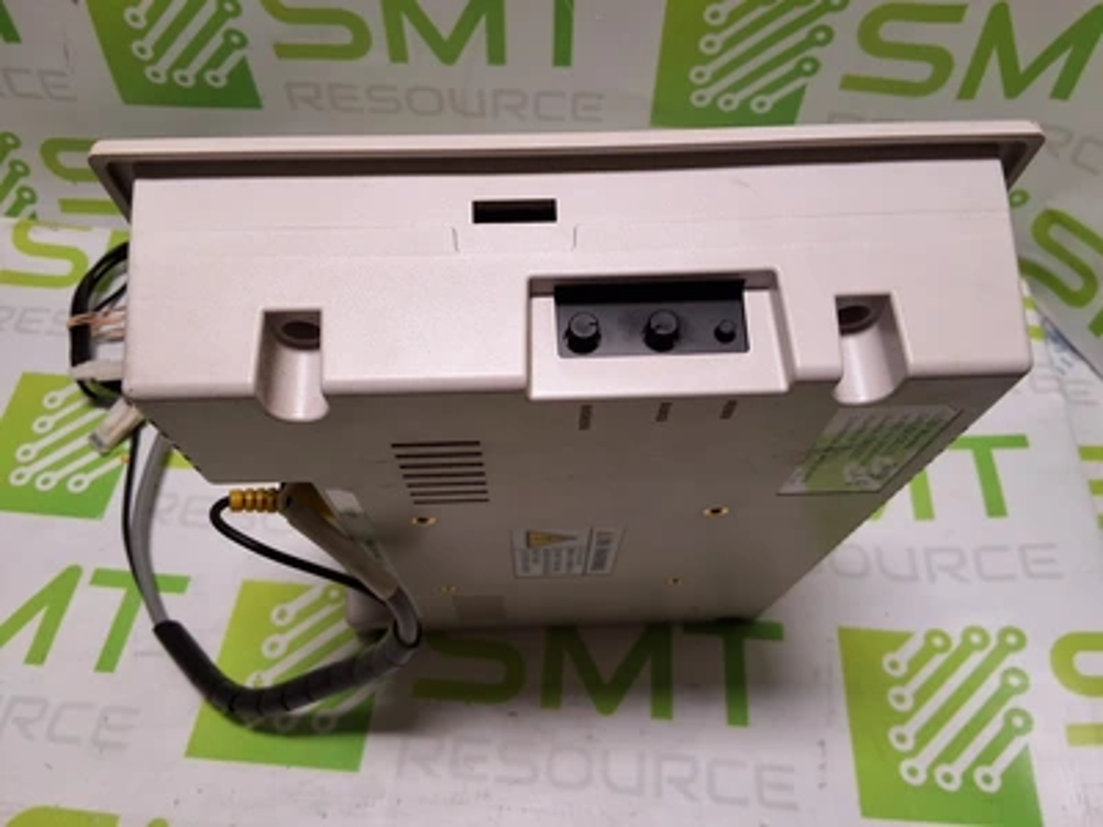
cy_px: 414
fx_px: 892
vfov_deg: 49.7
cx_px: 552
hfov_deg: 63.4
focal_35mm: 28
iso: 40
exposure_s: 1/120
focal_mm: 2.91
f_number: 1.9
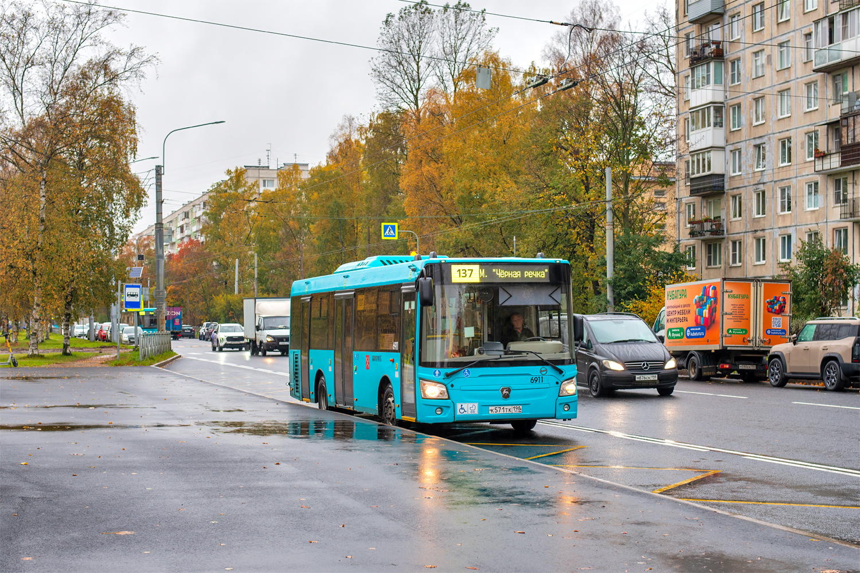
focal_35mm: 50
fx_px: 1194
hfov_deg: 39.6
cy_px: 286
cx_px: 430
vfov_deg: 27.0
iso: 400
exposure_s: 1/250
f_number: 5
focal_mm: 50
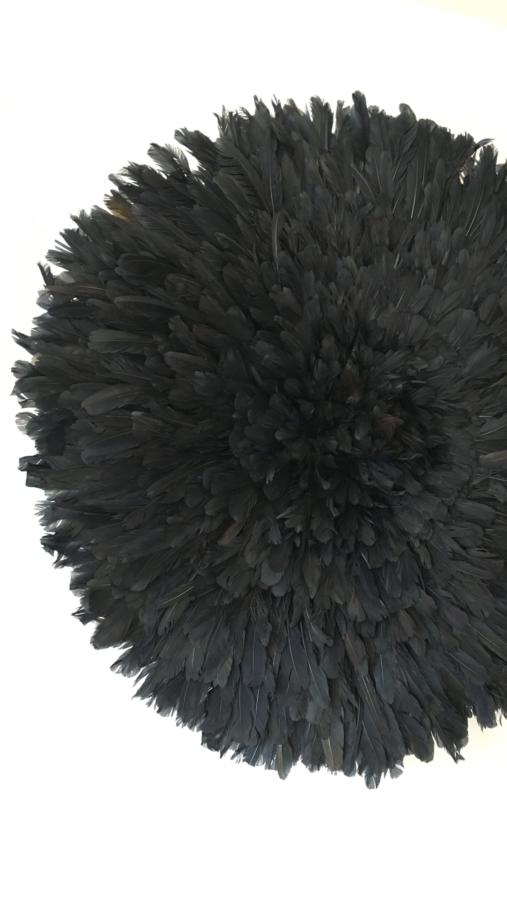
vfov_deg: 58.0
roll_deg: +1.8
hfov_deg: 34.4
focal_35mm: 34
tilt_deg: +8.1
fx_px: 813
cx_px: 331
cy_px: 446
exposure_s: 1/17
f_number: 2.2
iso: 80
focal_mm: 4.15
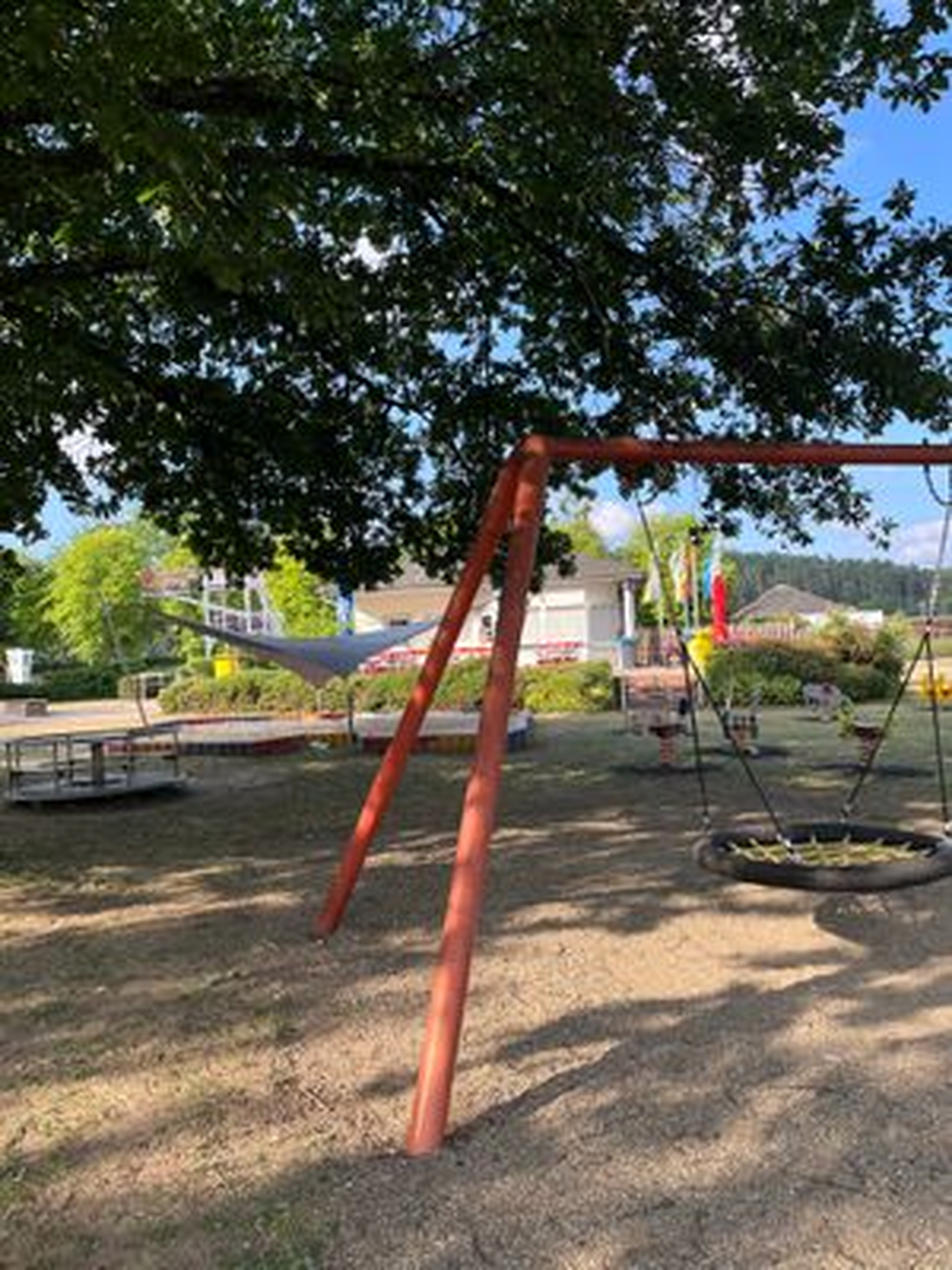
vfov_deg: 67.3
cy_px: 635
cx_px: 476
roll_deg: +3.3
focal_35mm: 26
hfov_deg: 53.1
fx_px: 953
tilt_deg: +1.0
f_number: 1.6
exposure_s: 1/723
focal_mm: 5.1
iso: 50
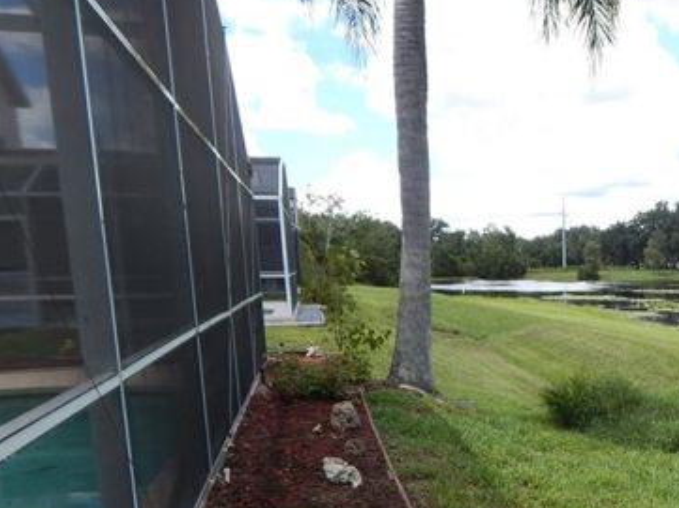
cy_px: 423
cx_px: 629
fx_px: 843
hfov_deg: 40.1
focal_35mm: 43
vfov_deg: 32.4
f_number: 3
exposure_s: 1/800
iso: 125
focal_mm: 4
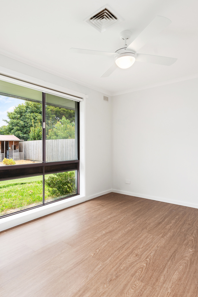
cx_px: 78
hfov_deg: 56.7
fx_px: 182
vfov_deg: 78.6
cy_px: 146
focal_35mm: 22
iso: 125
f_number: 8
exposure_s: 1/6
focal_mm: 14
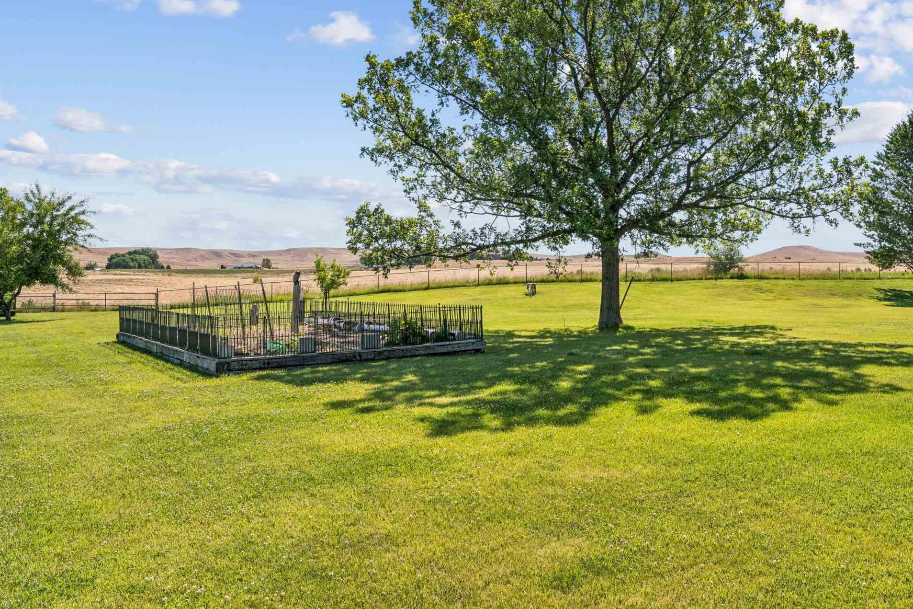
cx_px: 598
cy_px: 275
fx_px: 739
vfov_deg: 44.7
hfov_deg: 62.0
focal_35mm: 29
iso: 400
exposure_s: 1/320
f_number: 13
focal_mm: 18.1
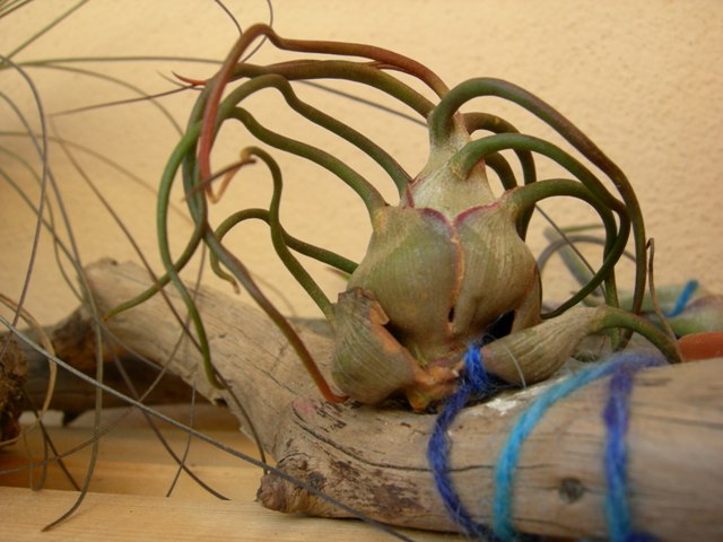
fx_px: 752
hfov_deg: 51.4
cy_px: 271
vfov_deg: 39.7
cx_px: 362
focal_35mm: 36
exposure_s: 1/47.7
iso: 64
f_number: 4.3
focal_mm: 7.5
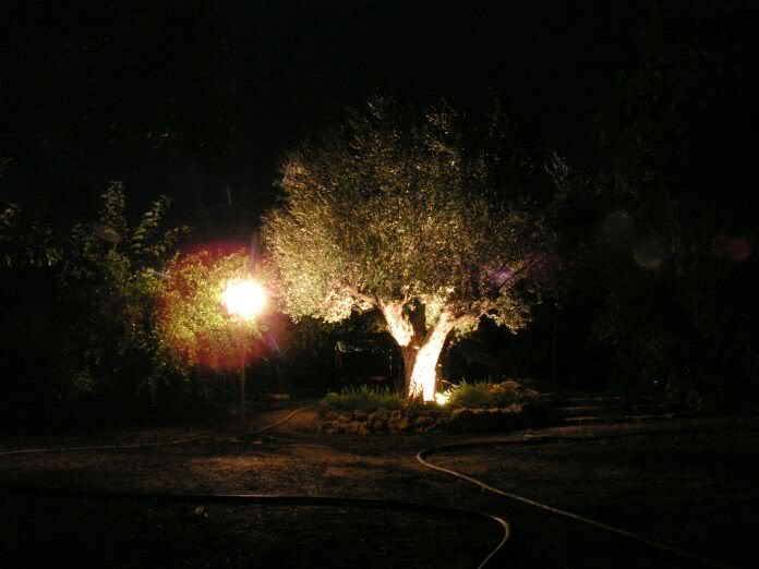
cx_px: 380
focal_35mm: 36
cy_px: 284
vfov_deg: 39.7
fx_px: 789
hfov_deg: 51.4
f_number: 8
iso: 400
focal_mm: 6
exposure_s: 4
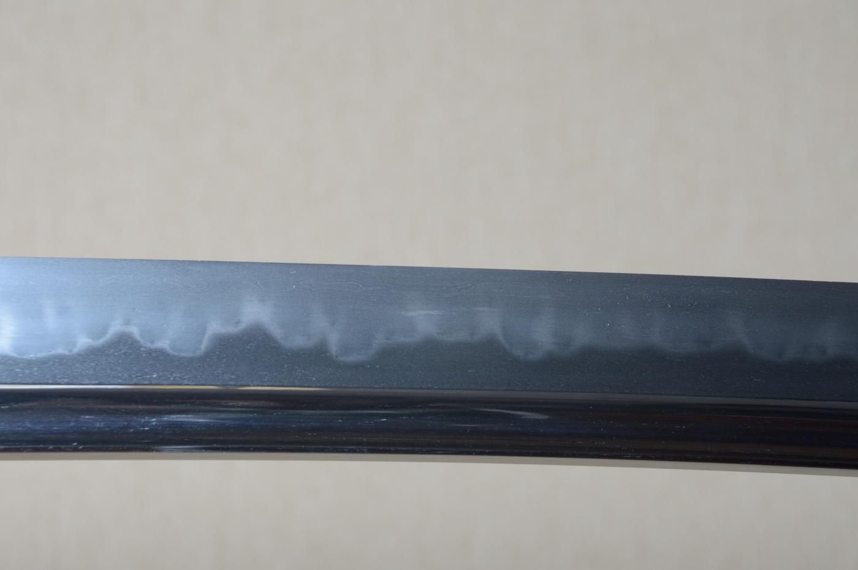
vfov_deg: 9.6
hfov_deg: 14.4
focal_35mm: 142
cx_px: 429
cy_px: 285
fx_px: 3393
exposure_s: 1/1.6
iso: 400
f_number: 11
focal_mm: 95
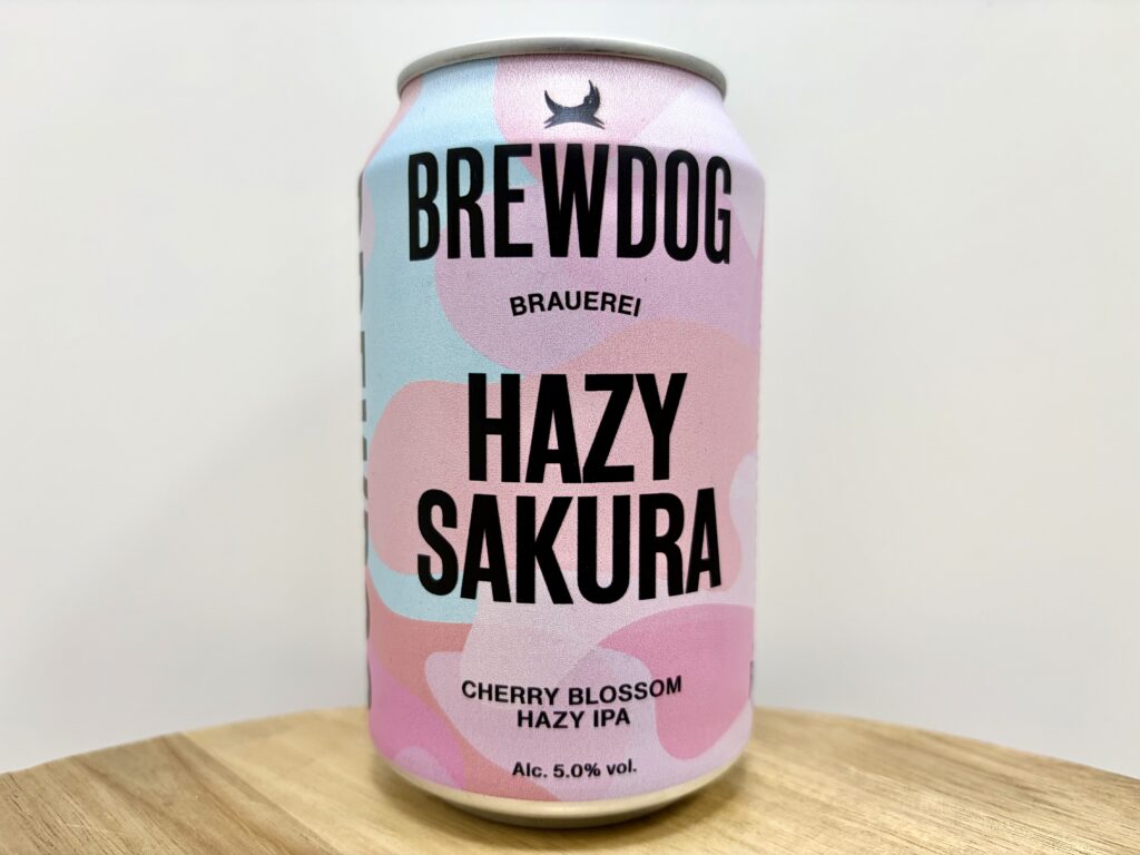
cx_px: 570
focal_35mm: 26
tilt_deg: -4.9
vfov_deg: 53.1
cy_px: 428
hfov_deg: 67.3
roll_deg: -0.4
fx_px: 856
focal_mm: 5.96
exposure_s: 1/60
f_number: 1.6
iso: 100
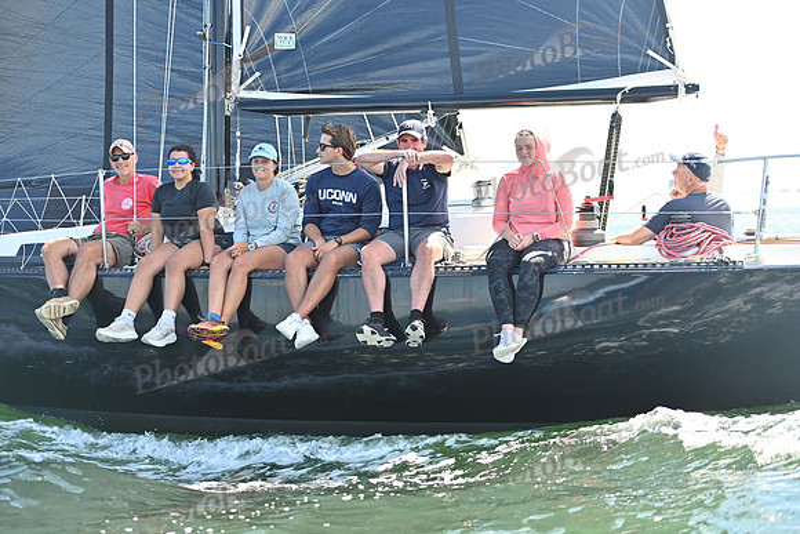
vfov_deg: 19.5
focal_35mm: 70
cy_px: 267
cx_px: 400
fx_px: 1556
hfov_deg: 28.8
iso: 250
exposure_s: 1/1250
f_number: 2.8
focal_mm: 70
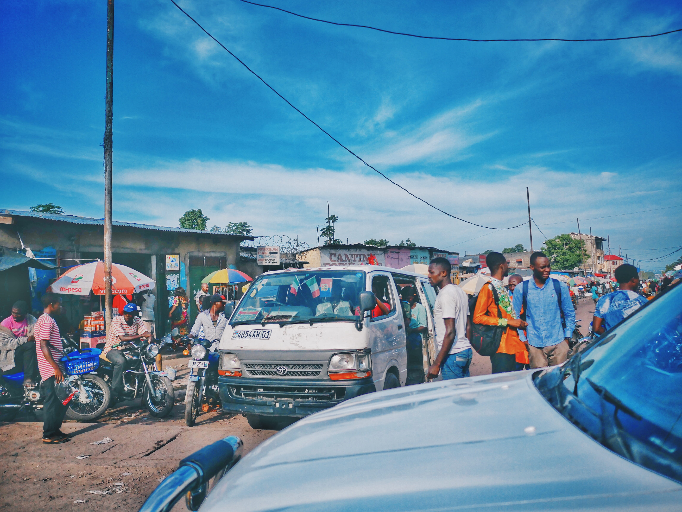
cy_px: 256
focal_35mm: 30
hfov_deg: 59.9
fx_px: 591
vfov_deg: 46.8
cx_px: 341
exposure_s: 1/16000
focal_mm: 15
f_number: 1.7
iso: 200
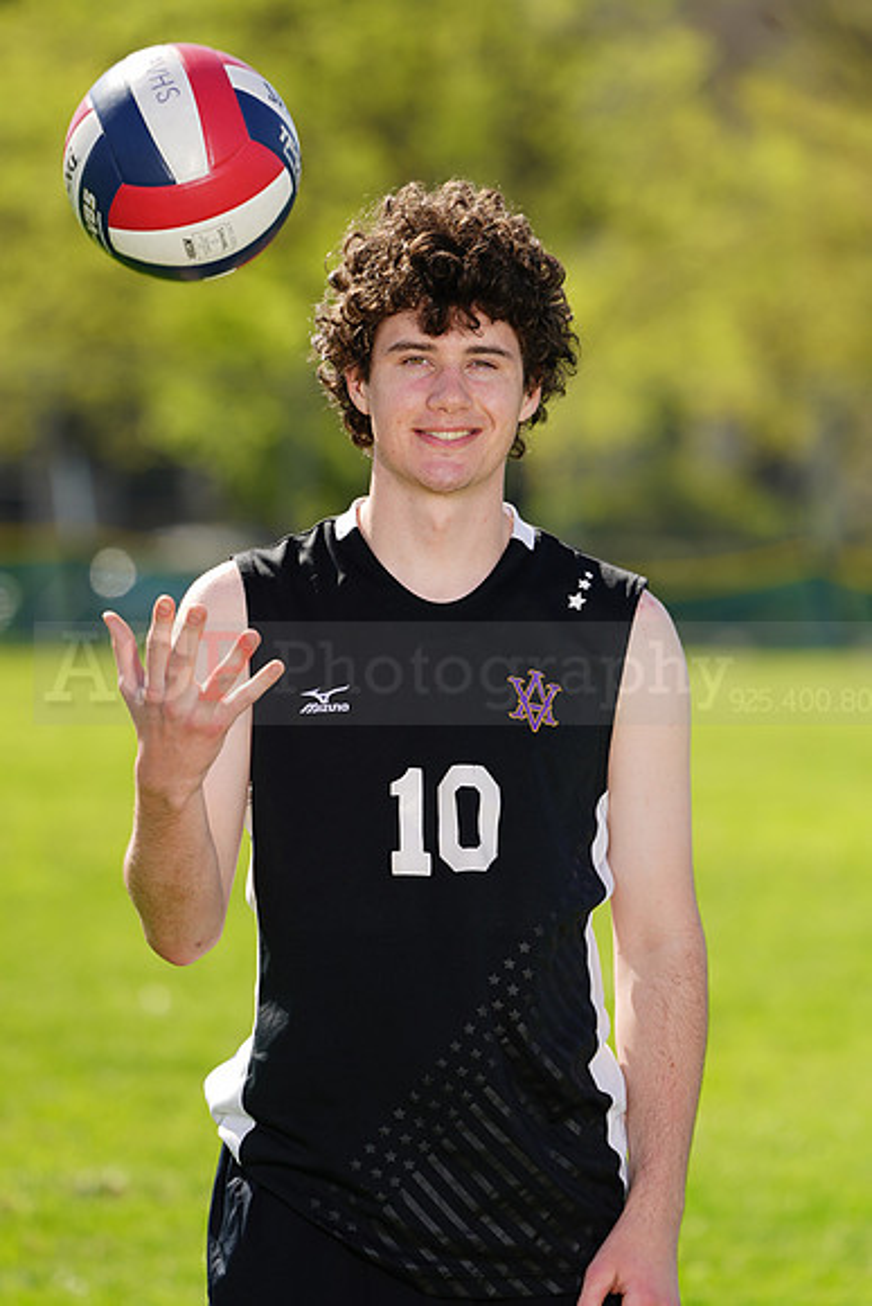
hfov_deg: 4.6
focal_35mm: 300
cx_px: 436
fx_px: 10893
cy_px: 653
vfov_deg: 6.9
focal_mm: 300
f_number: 6.3
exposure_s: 1/200
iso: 64
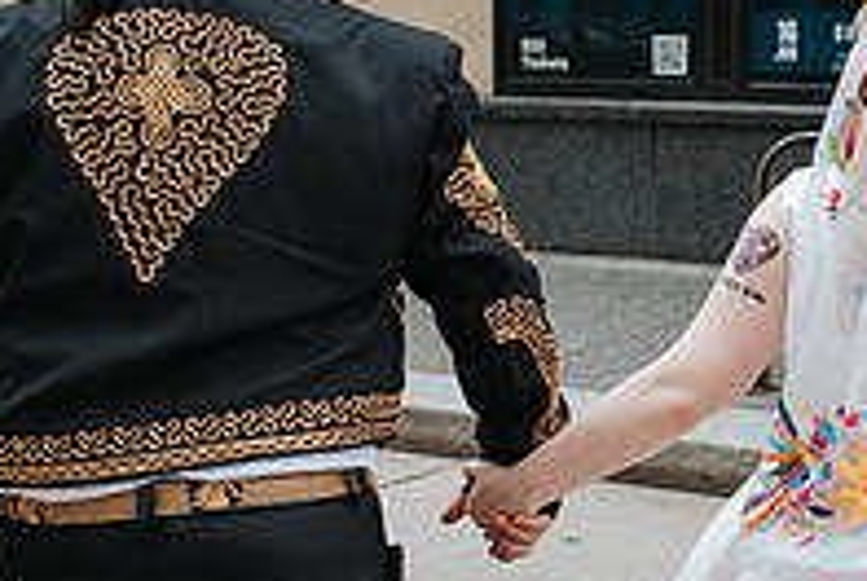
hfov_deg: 19.6
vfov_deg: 13.3
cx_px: 669
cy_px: 337
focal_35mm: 103
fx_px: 2484
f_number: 3.5
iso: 500
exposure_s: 1/1250
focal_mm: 35
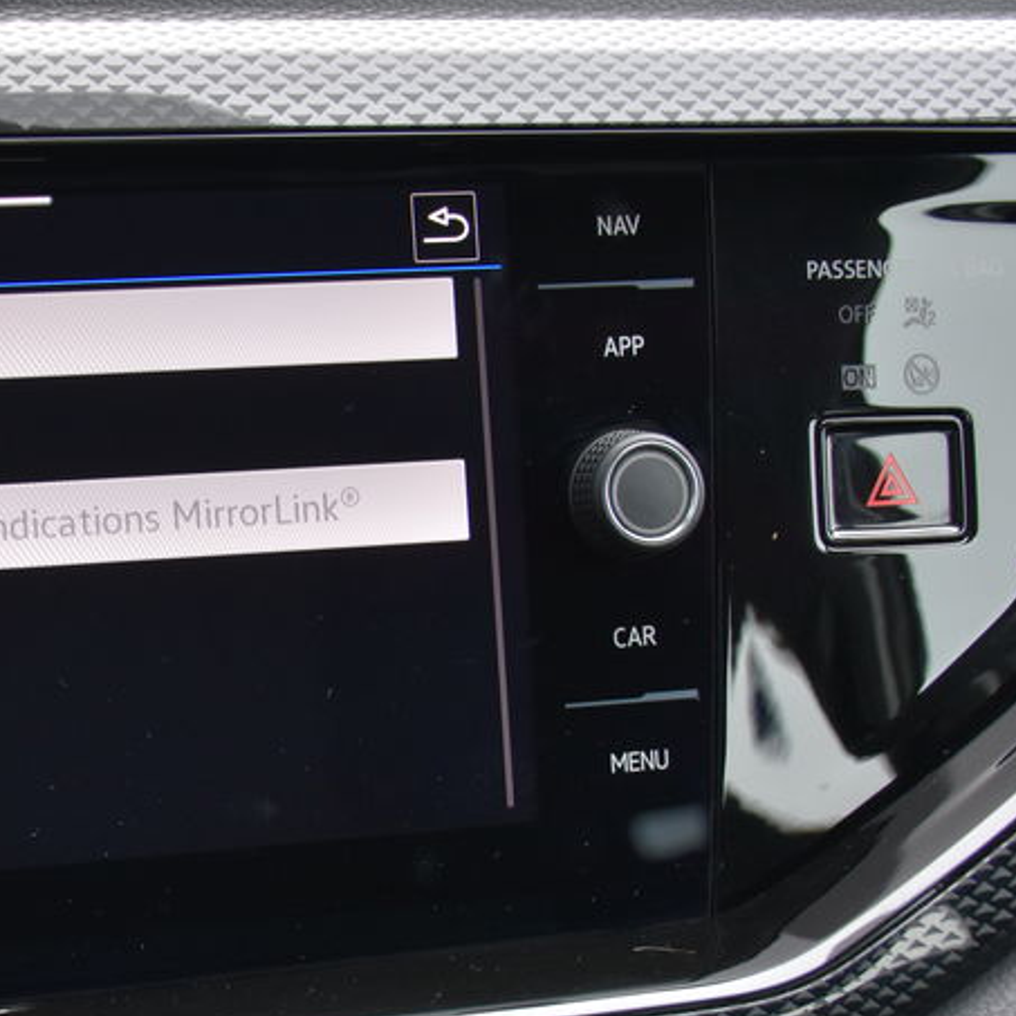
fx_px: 2522
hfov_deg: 21.9
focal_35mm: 76
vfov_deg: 22.7
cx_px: -9
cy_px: 625
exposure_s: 1/80
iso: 400
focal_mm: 27
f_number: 4.5
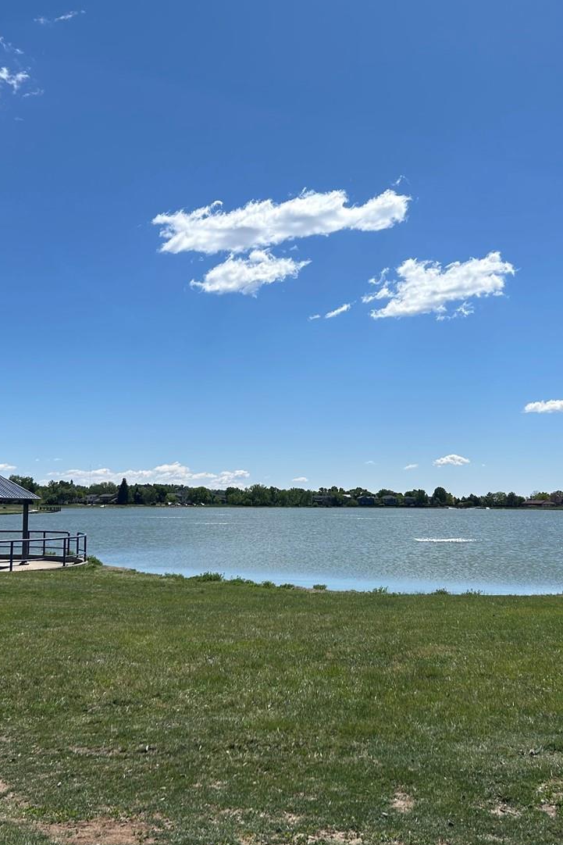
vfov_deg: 48.5
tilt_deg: +3.0
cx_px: 269
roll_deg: -0.9
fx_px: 939
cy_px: 423
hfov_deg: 33.4
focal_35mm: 40
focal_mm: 5.7
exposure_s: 1/8696
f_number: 1.5
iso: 50
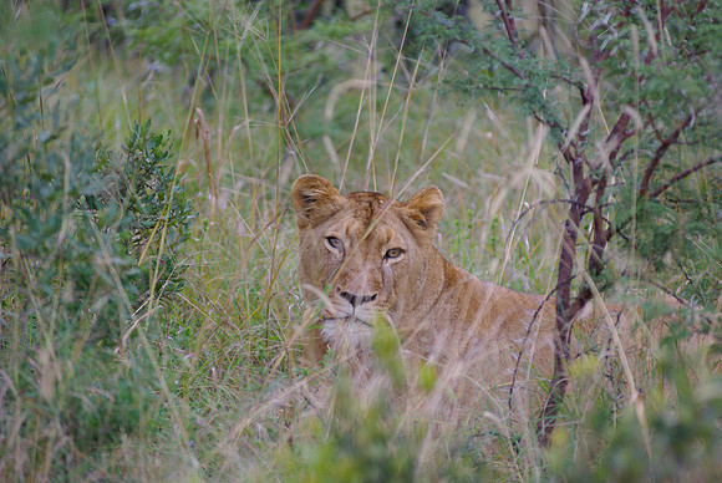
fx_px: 6023
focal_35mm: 300
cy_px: 242
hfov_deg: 6.9
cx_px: 361
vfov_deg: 4.6
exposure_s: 1/200
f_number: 4.5
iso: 400
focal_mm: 200
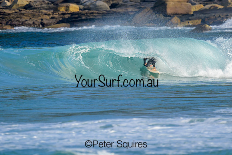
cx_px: 132
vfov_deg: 1.3
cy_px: 64
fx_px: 7085
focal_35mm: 1099
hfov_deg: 1.9
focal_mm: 800
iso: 320
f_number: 6.3
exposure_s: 1/2000
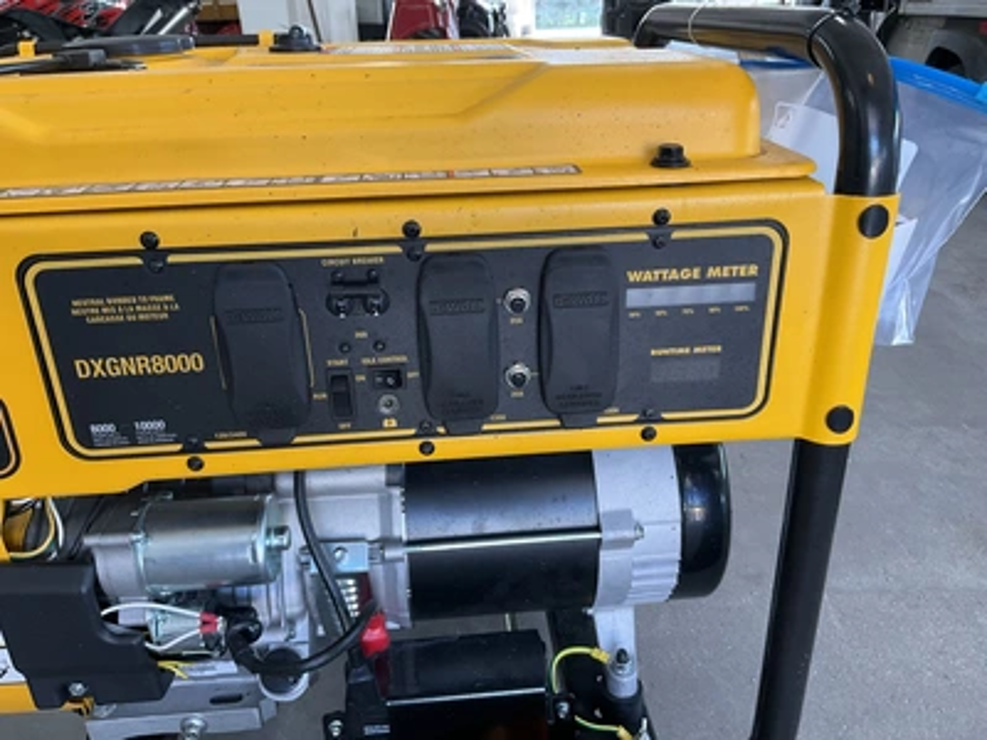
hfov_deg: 61.7
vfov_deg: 48.2
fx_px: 827
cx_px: 494
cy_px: 370
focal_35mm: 29
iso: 64
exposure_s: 1/60
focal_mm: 3
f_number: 1.8
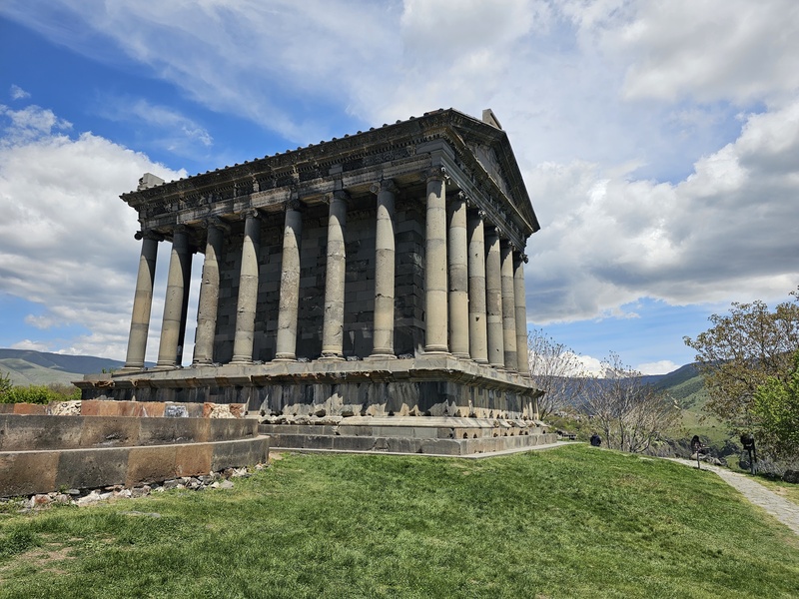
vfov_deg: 58.9
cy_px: 300
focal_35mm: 23
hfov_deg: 73.9
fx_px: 531
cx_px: 400
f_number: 1.7
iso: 10
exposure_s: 1/1293
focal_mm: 6.3
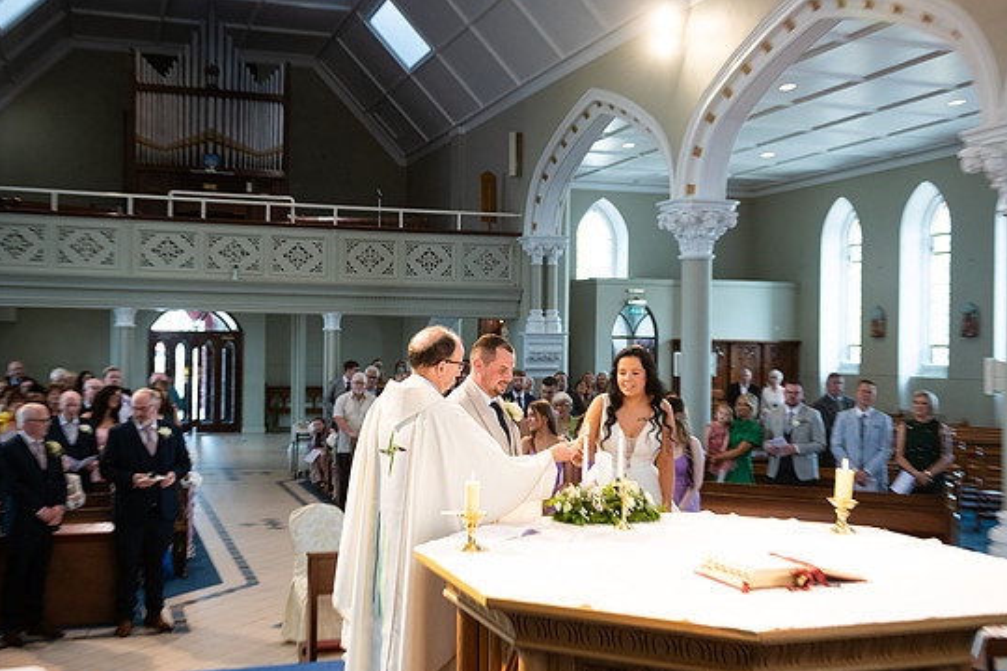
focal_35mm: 43
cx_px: 476
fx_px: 1203
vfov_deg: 31.2
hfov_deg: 45.4
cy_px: 344
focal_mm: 40
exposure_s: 1/160
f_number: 3.5
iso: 800
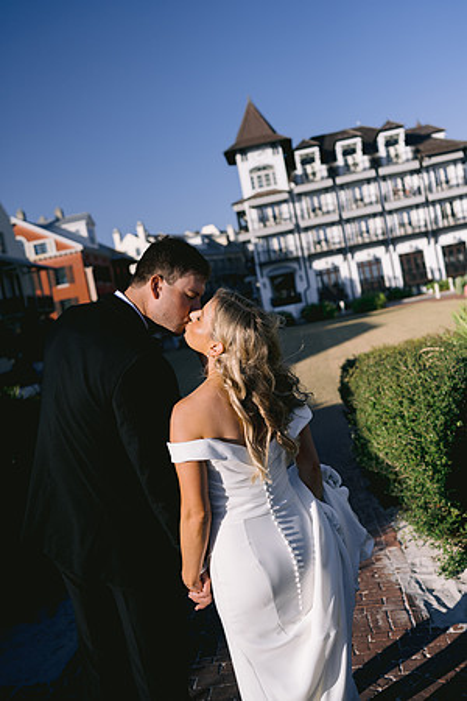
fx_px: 681
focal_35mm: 35
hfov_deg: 37.9
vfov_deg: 54.4
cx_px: 234
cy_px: 350
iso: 200
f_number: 2.8
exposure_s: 1/8000
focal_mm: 35
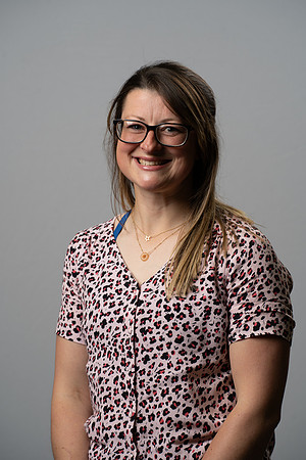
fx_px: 1938
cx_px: 153
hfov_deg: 9.0
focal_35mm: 152
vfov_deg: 13.5
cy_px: 230
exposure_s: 1/160
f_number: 7.1
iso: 160
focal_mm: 152
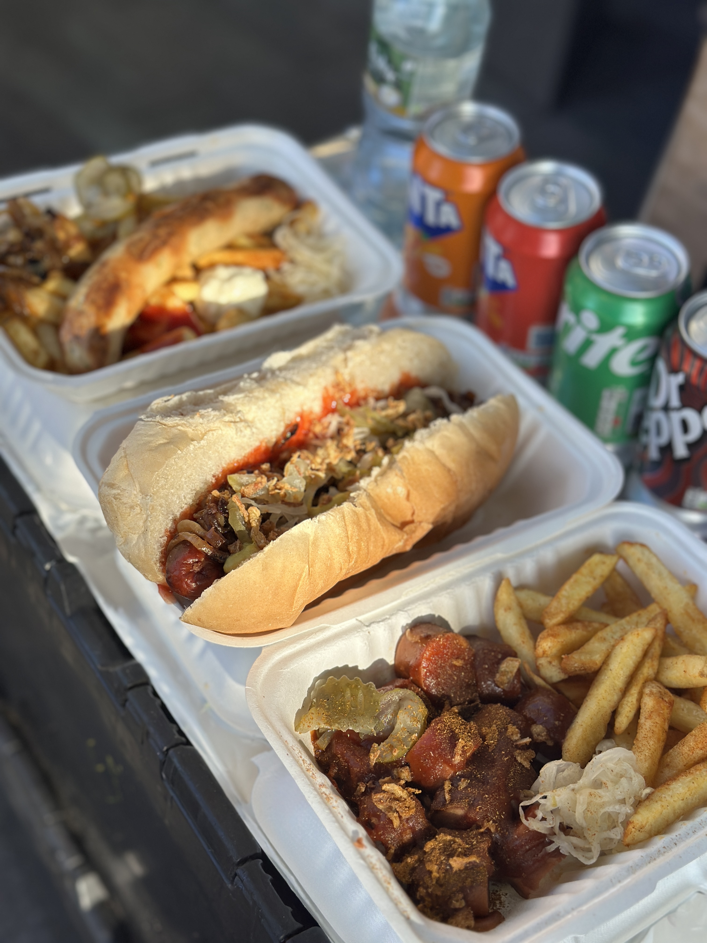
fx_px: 1307
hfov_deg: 30.3
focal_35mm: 48
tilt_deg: -46.6
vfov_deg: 39.7
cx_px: 354
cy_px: 472
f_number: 1.78
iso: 80
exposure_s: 1/1433
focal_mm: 6.86
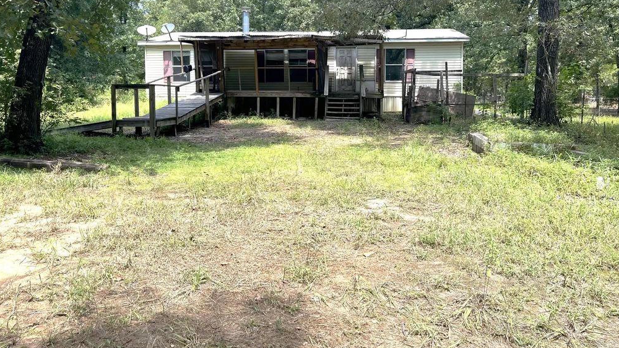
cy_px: 125
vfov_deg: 39.9
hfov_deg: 66.1
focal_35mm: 29
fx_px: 476
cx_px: 314
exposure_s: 1/943
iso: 50
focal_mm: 5.1
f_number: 1.6
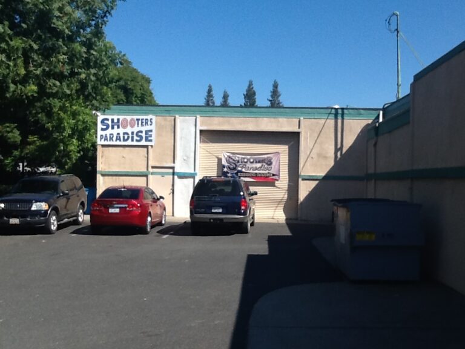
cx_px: 232
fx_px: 591
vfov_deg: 32.9
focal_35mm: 44
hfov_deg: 42.9
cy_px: 174
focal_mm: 2.03
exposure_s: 1/1337
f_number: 2.4
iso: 40
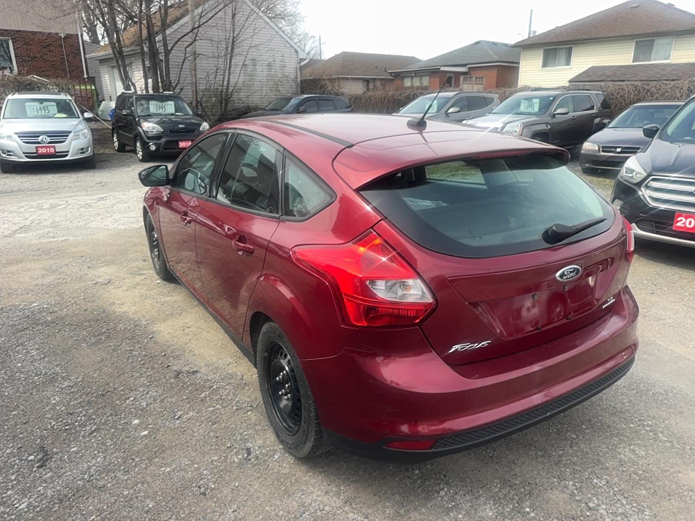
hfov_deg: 71.6
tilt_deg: -17.9
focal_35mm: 24
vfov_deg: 56.8
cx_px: 348
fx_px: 482
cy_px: 260
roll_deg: +0.6
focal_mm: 6.76
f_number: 1.78
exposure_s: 1/1852
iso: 50
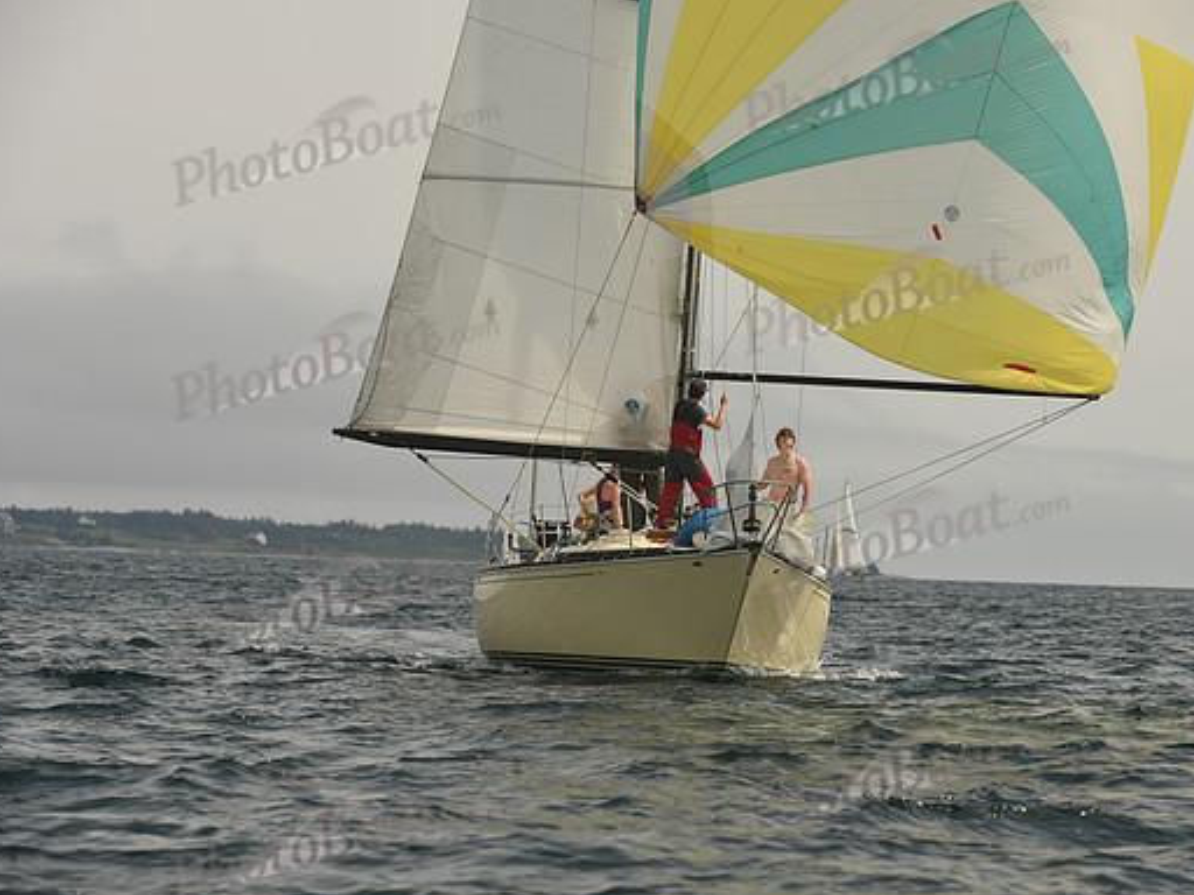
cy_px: 449
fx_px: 7519
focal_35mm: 218
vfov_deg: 6.8
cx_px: 623
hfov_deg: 9.1
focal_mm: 200
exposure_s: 1/1000
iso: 250
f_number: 7.1
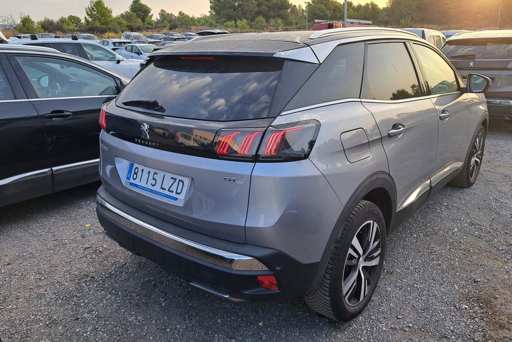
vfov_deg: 49.6
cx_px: 255
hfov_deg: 69.4
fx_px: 370
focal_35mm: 26
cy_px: 171
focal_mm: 5.23
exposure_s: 1/112
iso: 50
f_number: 1.8
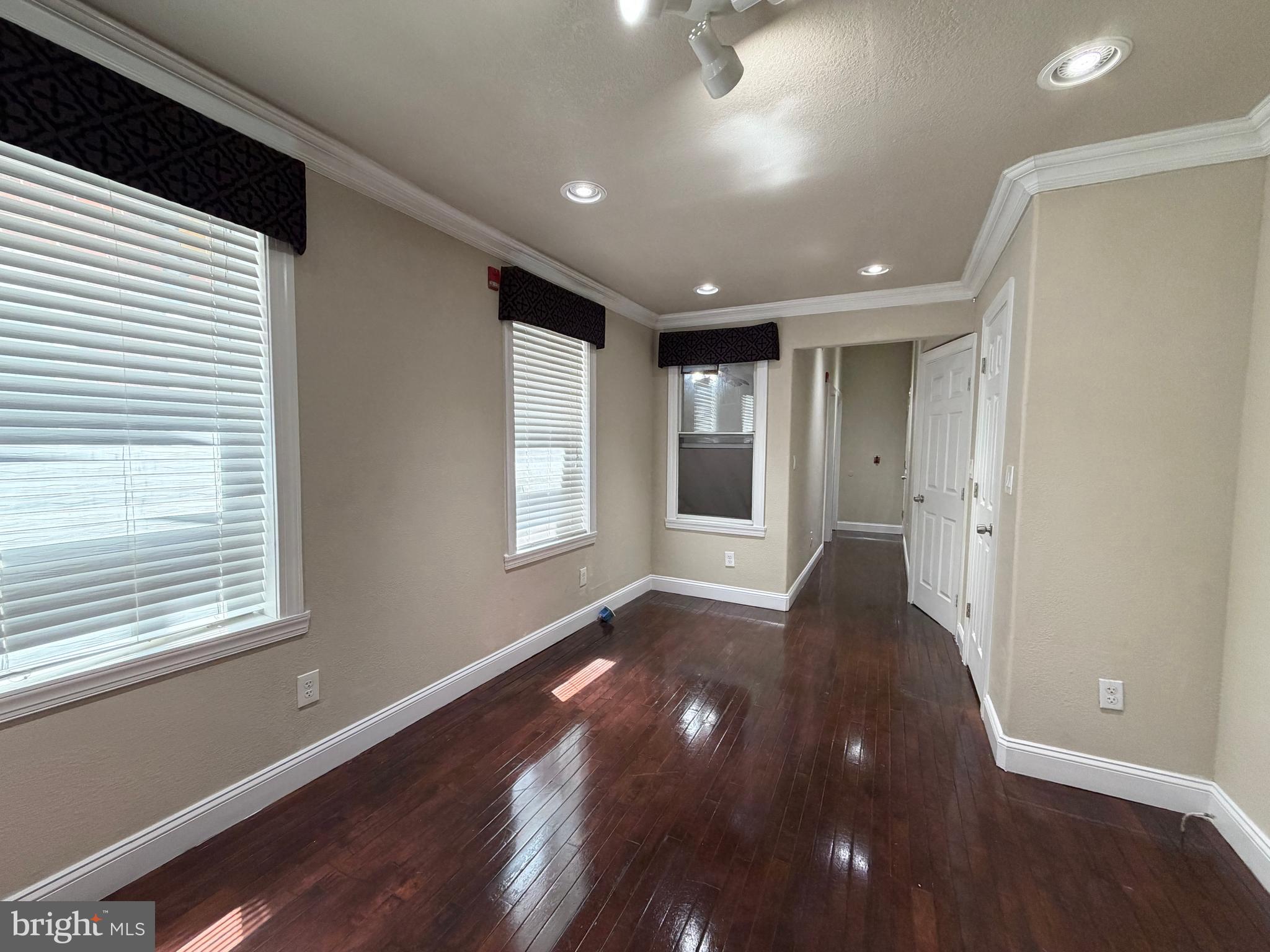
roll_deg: -0.4
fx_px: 514
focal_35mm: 14
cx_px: 635
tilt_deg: -4.0
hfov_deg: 102.1
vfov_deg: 85.7
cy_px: 476
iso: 250
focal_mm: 2.22
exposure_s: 1/120
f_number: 2.2
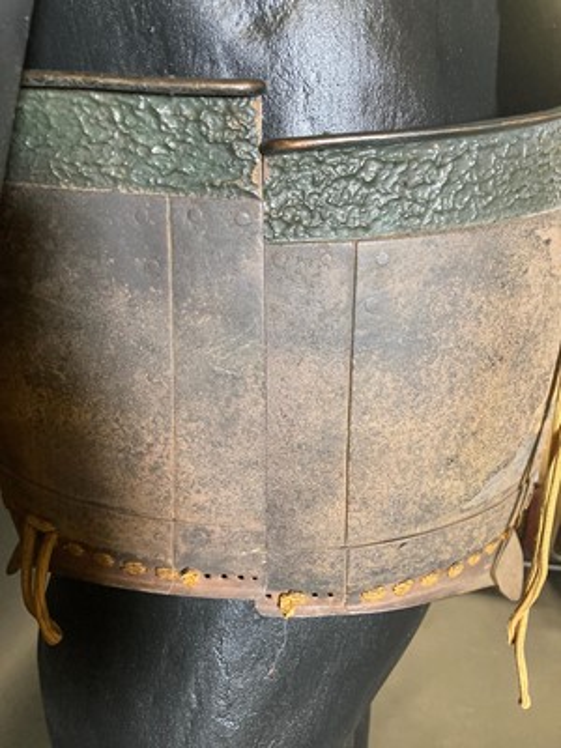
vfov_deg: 63.4
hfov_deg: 49.7
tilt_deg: -13.3
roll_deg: -2.5
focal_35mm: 28
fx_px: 605
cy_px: 374
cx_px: 280
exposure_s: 1/50
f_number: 1.8
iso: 250
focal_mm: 3.99
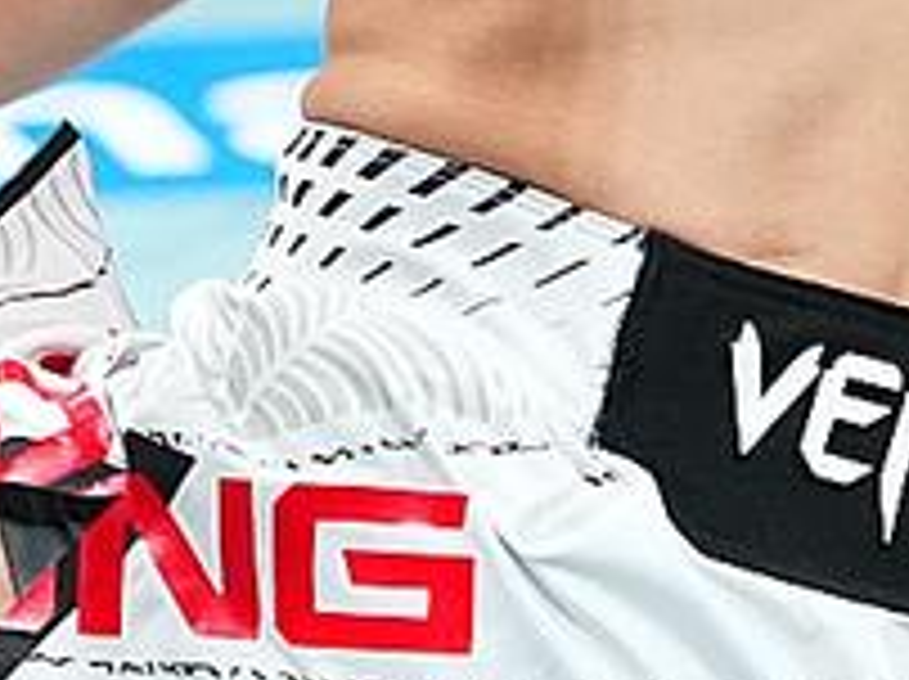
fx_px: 8000
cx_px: -490
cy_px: -743
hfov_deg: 6.4
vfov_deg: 4.8
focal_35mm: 305
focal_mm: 64
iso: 3200
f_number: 2.8
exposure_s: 1/1250
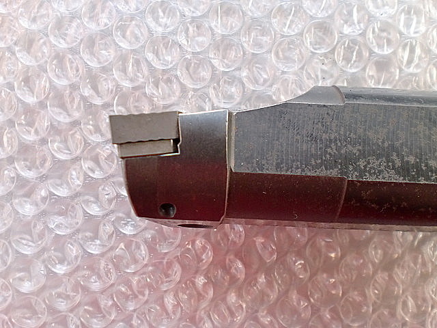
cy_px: 164
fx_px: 442
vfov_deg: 40.7
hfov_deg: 52.6
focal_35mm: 35
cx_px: 218
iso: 200
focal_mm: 6.3
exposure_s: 1/60
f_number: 3.1
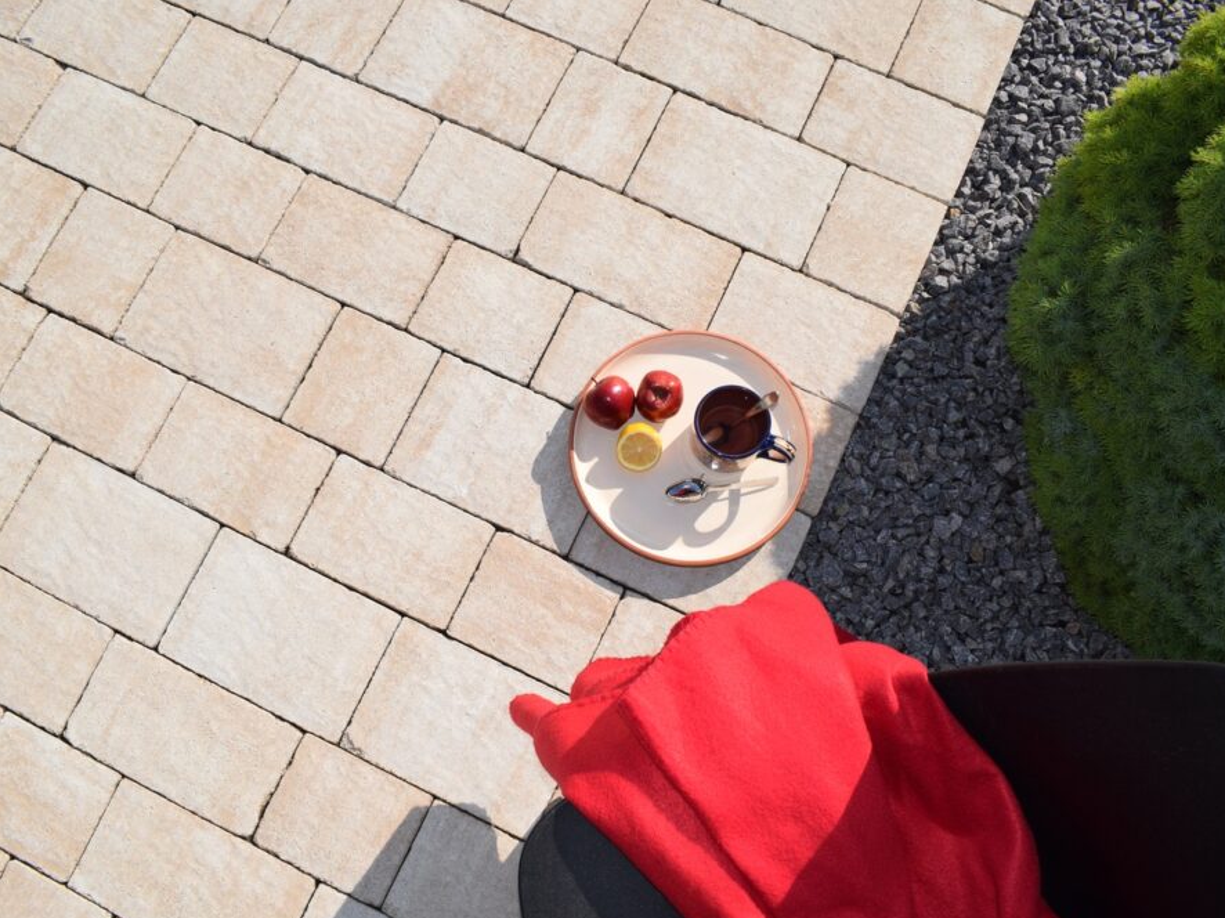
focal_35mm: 30
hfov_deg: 59.9
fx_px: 1061
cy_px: 470
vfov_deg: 46.8
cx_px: 574
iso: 100
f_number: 10
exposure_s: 1/200
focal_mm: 18
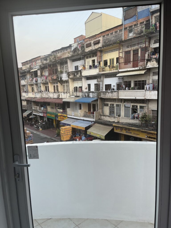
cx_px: 86
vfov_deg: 67.3
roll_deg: +0.7
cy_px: 114
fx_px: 171
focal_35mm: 26
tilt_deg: -7.4
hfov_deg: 53.1
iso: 40
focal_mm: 5.1
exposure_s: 1/100
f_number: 1.6
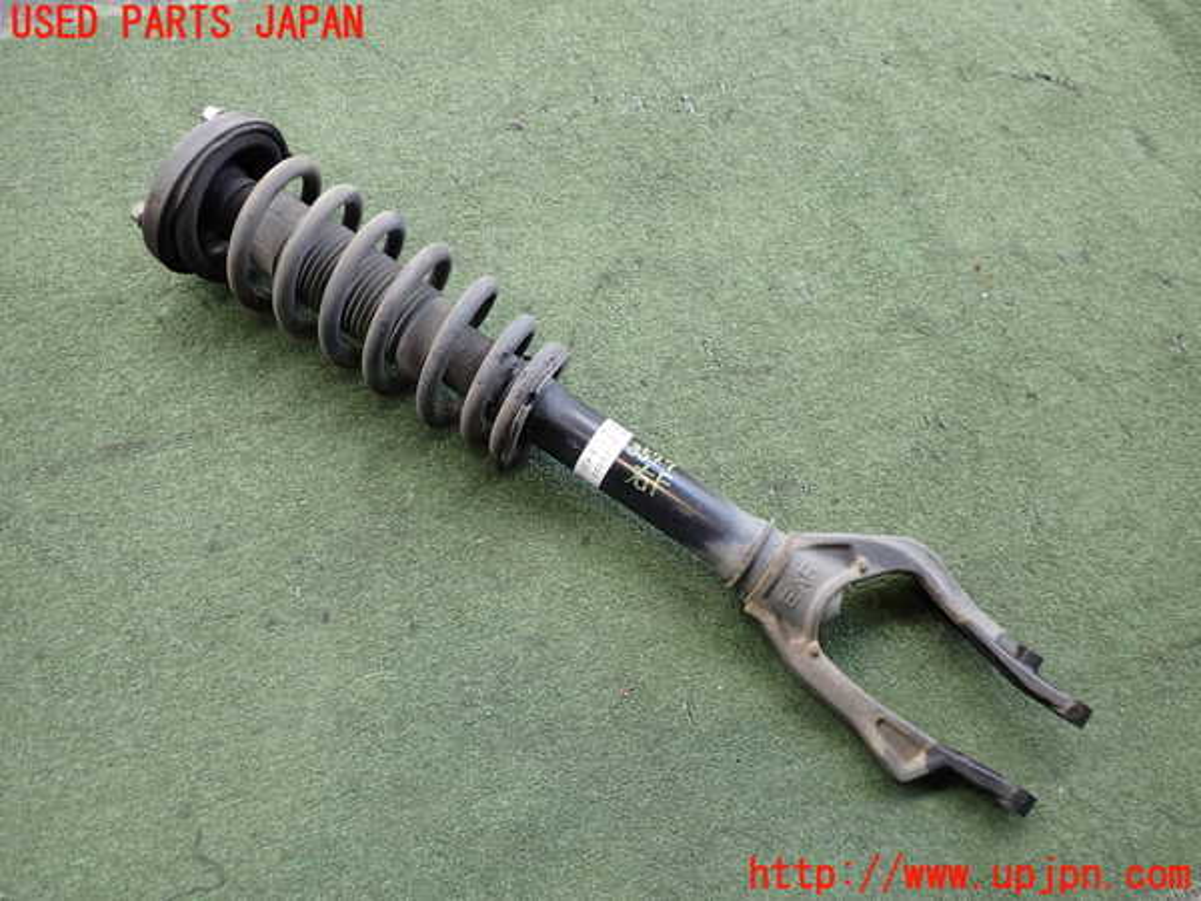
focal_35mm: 30
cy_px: 450
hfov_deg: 60.0
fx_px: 1041
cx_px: 600
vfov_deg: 46.8
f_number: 2.3
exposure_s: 1/125
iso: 200
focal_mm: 5.4
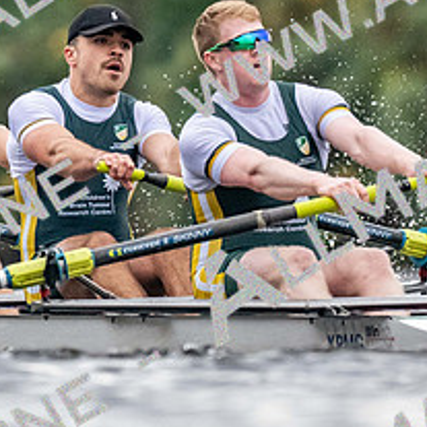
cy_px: 153
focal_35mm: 2138
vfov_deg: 0.8
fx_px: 29838
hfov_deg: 0.8
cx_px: 27
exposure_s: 1/2500
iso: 3200
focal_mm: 600
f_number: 4
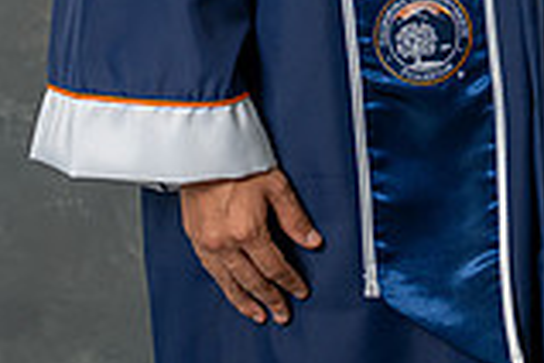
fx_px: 3566
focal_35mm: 236
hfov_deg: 8.7
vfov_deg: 5.7
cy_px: -389
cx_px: 410
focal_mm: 52
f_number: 3.5
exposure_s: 1/200
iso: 200
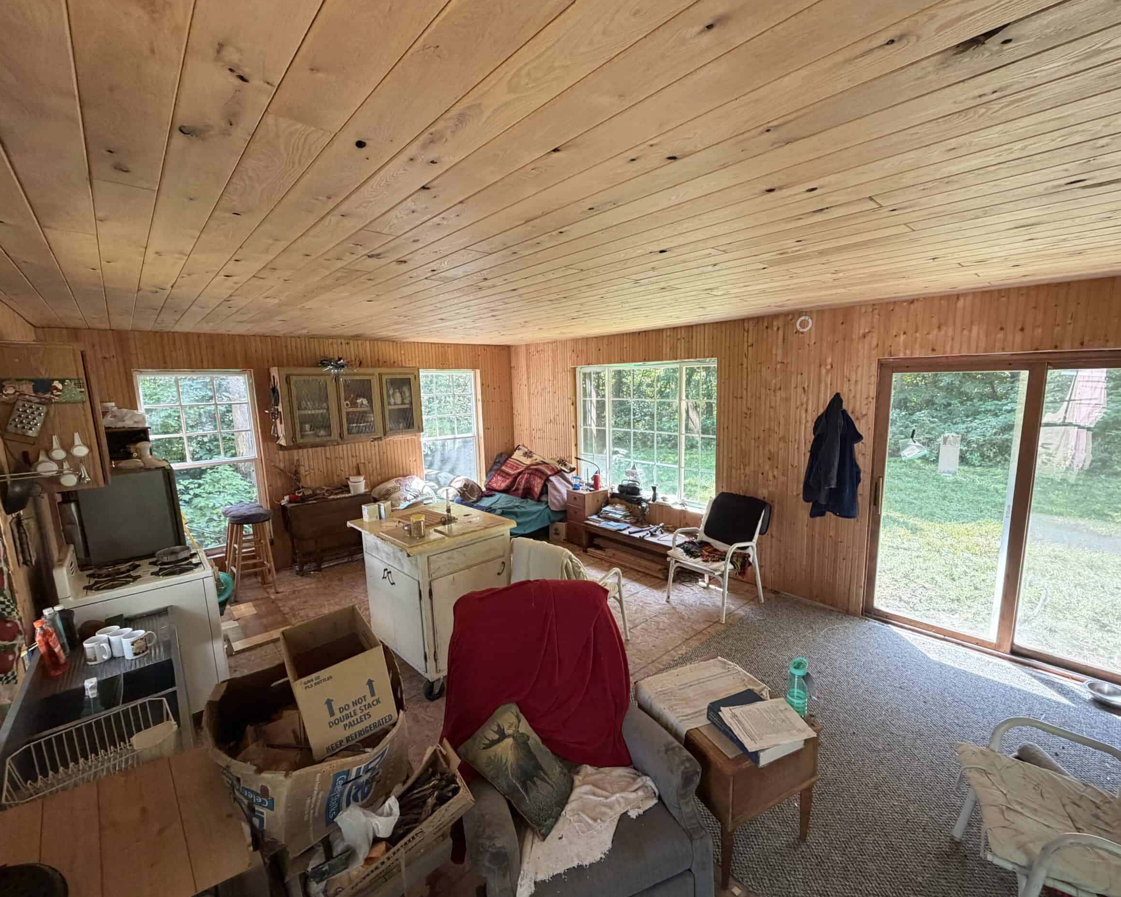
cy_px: 457
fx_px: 498
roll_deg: -0.6
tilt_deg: -9.7
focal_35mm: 15
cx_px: 582
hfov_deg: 96.7
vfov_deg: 84.0
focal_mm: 2.22
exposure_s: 1/121
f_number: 2.2
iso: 320
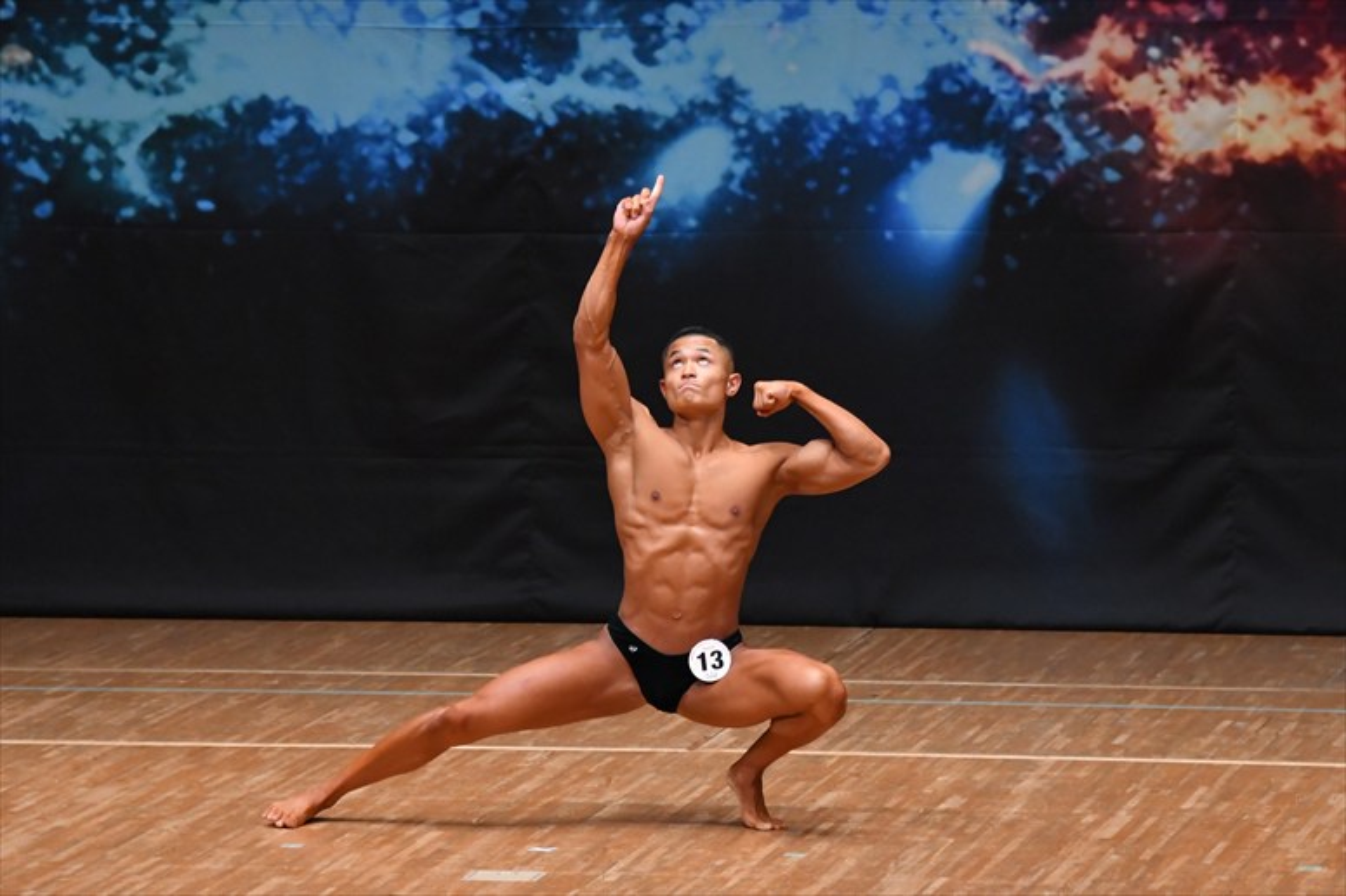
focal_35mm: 270
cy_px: 448
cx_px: 673
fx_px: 10090
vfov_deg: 5.1
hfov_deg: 7.6
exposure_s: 1/400
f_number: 5.6
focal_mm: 180
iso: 5000
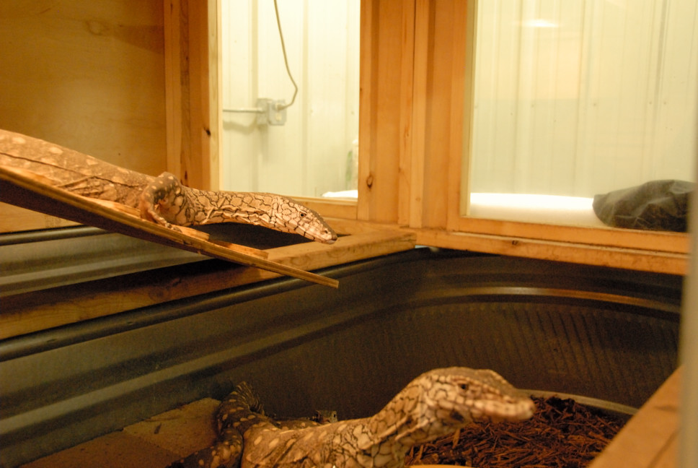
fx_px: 699
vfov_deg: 37.0
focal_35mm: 36
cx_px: 349
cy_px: 234
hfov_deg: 53.1
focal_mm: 24
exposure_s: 1/40
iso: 1600
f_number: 3.8
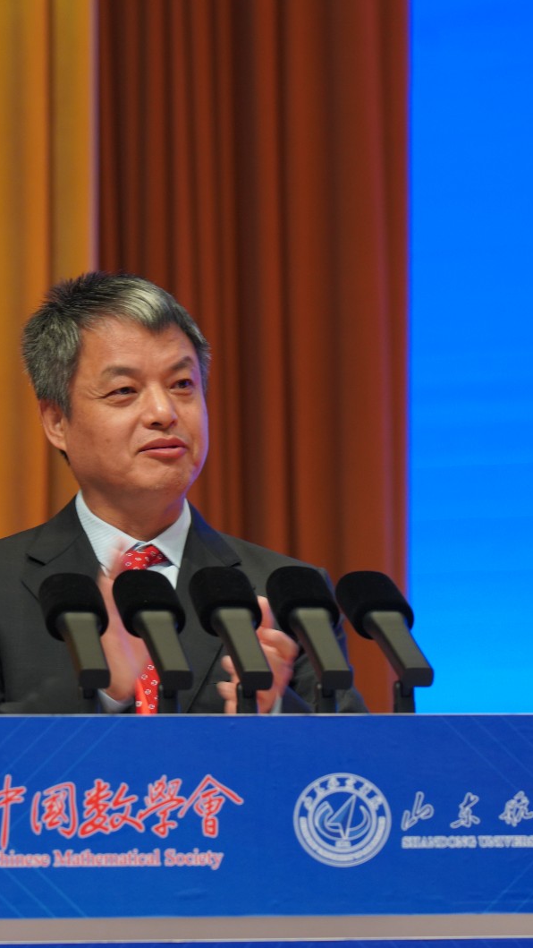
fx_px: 4169
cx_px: 178
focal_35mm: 166
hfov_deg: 7.3
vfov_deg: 13.0
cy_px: 475
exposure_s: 1/100
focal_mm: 105
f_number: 5
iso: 1000
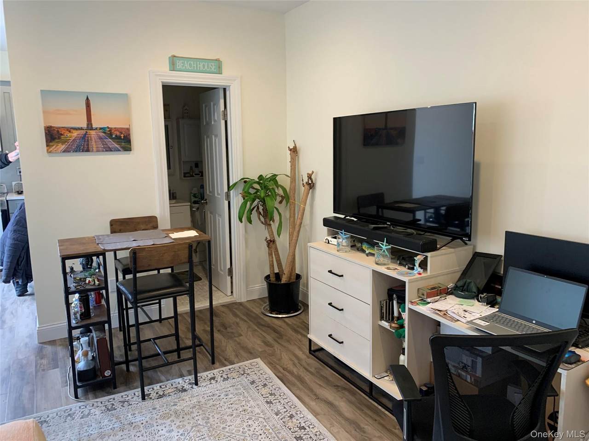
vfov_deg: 53.1
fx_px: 442
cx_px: 294
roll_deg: +0.0
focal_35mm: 26
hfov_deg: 67.3
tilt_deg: -11.5
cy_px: 220
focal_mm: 4.25
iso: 100
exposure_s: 1/60
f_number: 1.8
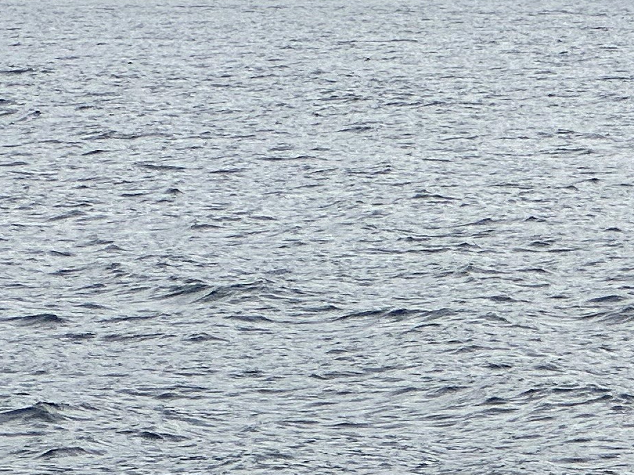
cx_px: 1359
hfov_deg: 5.7
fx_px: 6209
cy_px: -337
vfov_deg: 4.3
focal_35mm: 339
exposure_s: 1/1325
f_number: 2.8
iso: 32
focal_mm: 9
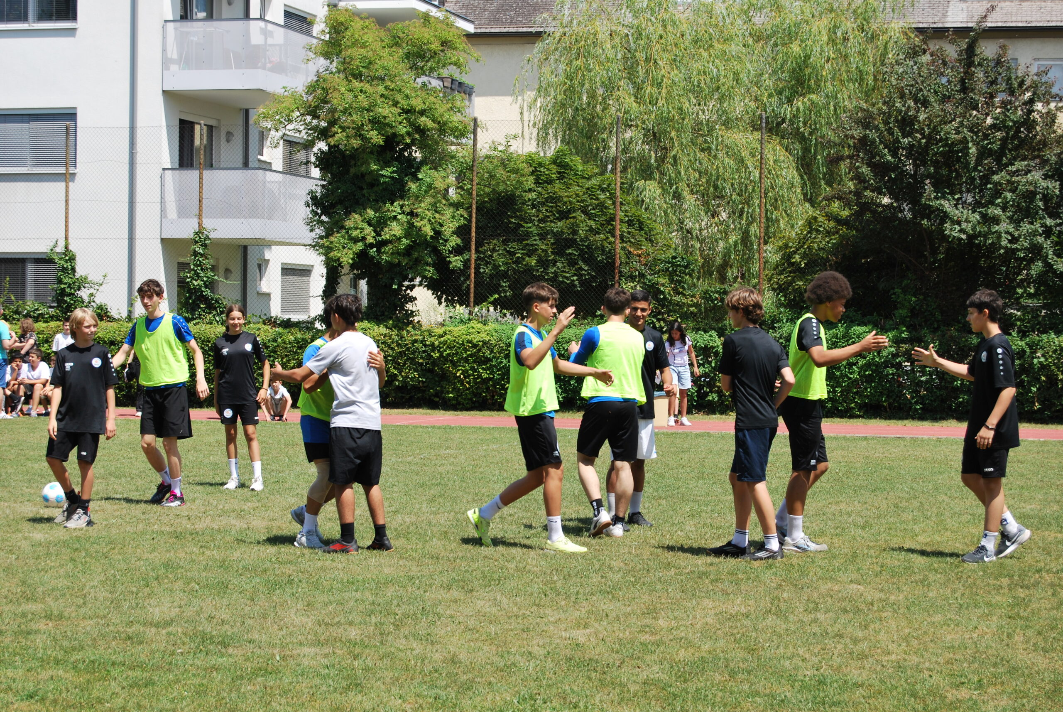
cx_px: 532
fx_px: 2439
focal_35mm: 82
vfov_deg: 16.6
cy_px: 356
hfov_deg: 24.6
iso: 100
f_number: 8
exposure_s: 1/250
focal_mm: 55
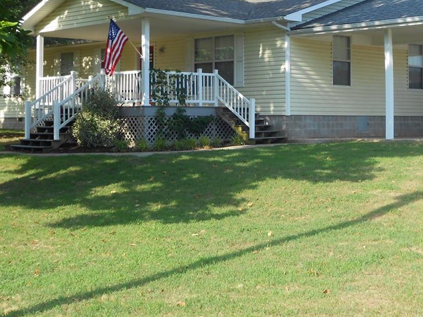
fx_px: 867
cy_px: 88
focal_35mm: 71
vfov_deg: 20.6
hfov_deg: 27.3
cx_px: 254
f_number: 4.5
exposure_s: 1/250
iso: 80
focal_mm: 7.8
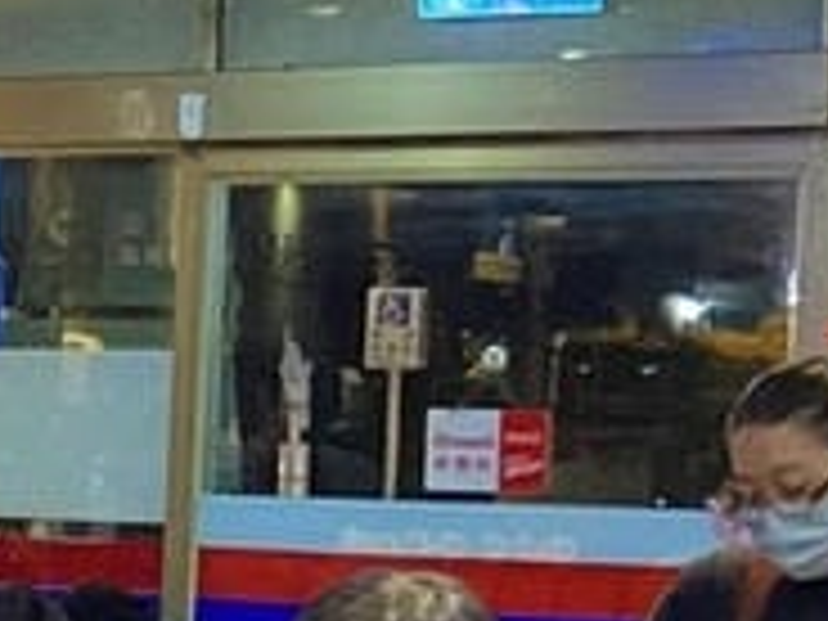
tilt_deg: -2.2
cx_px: -940
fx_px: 4066
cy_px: 603
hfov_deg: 10.5
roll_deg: -0.5
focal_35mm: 170
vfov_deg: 8.7
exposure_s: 1/30
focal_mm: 4.25
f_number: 1.8
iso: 640
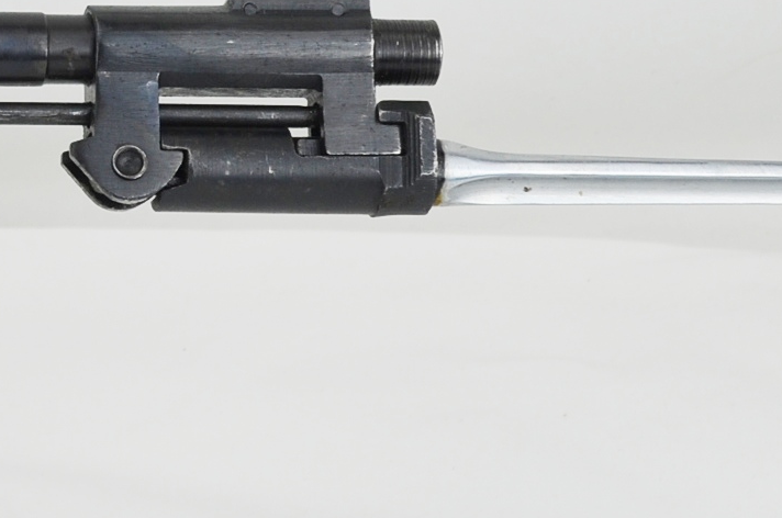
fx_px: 3599
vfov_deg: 8.2
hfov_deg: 11.9
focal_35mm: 166
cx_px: -331
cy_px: 37
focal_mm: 32
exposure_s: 1/125
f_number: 5.6
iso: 220
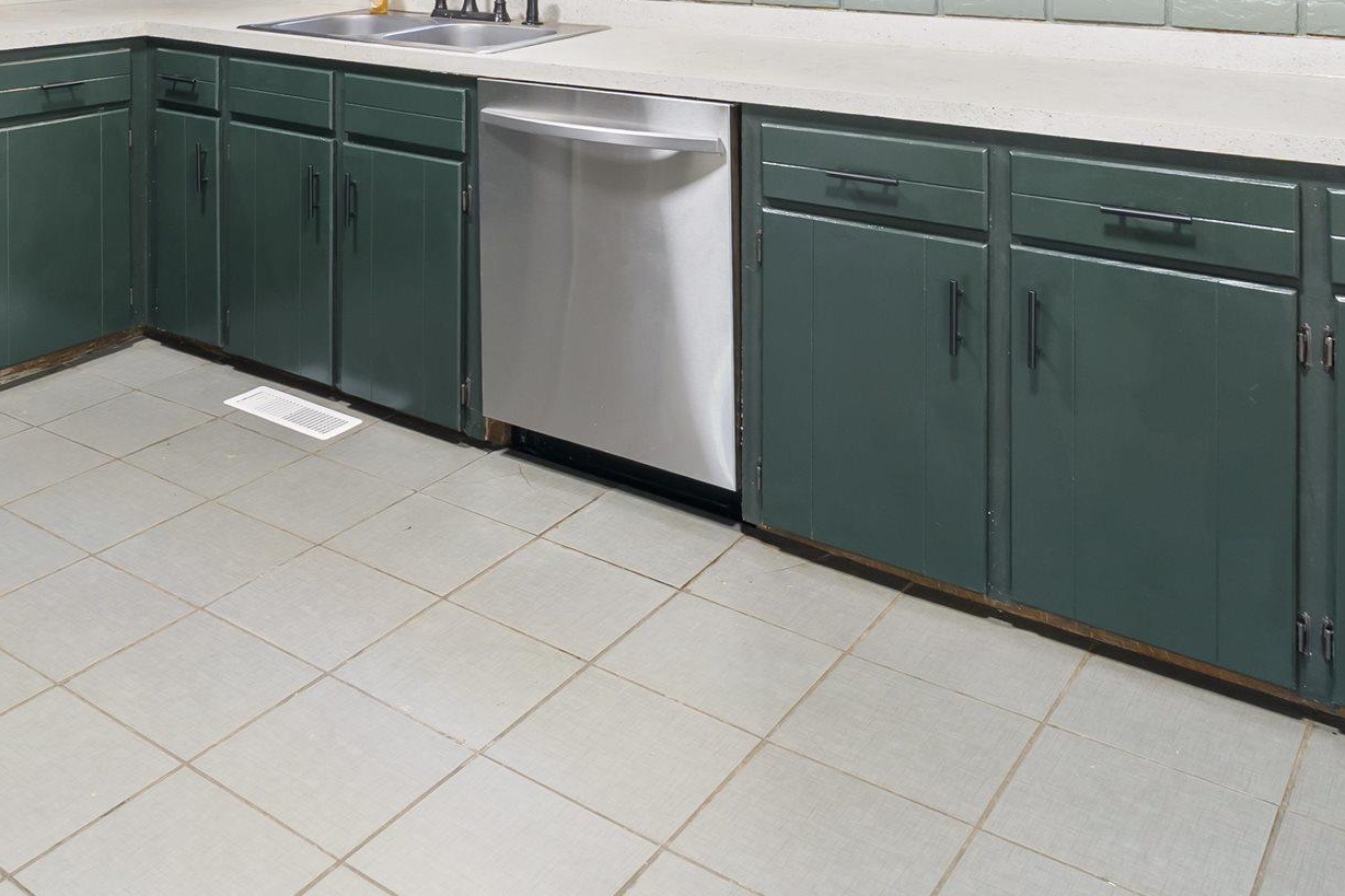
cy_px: -161
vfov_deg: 31.9
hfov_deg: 52.1
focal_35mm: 35
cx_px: 335
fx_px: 1307
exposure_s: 1
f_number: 9
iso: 250
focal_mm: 14
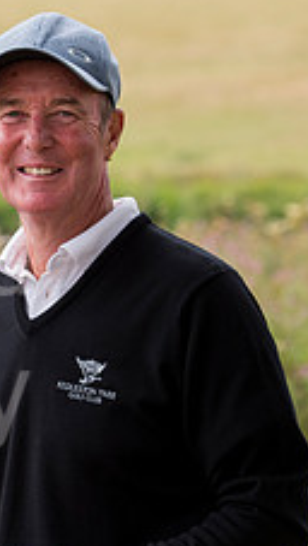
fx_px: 3884
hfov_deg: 4.5
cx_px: -277
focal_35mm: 268
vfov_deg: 8.0
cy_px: 278
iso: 400
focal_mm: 100
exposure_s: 1/640
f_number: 5
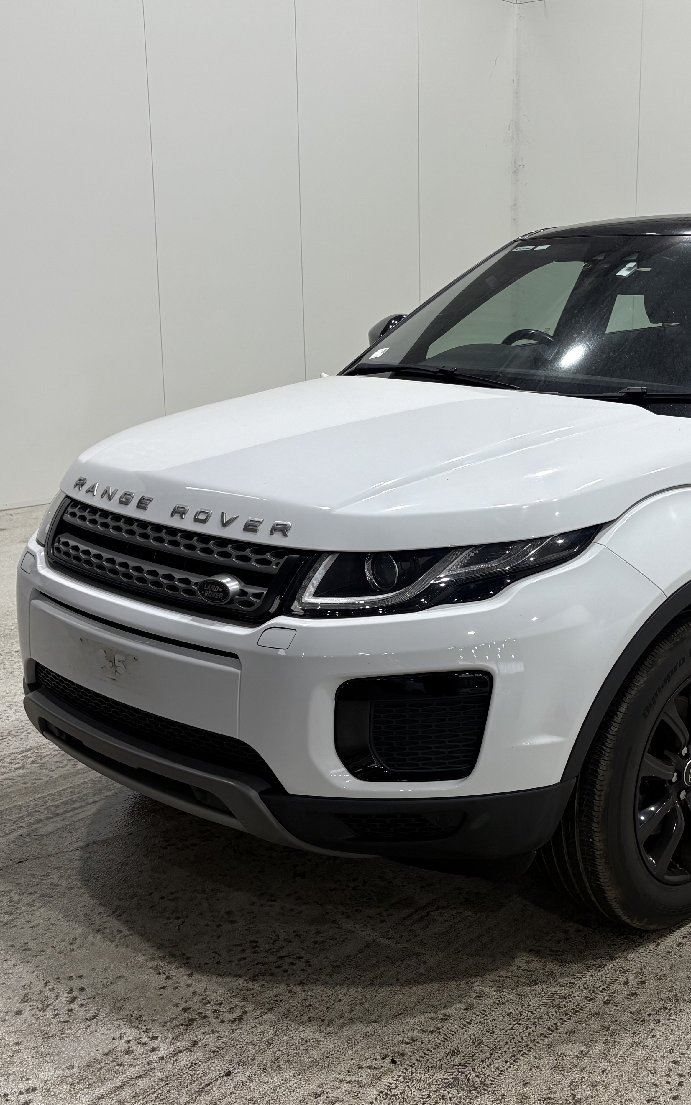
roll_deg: +0.0
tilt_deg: -12.0
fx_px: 1265
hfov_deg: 30.0
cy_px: 573
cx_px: 530
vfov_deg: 47.2
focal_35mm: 42
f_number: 1.6
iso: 80
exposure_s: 1/100
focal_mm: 5.96
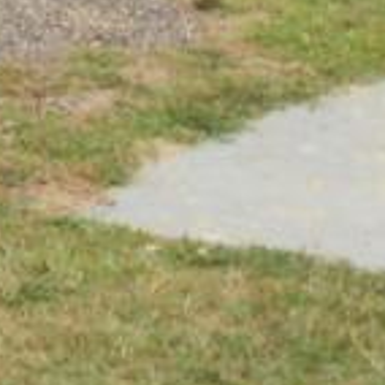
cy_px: -445
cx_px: -344
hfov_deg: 7.4
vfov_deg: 7.3
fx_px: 2894
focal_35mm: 230
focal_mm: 6.3
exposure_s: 1/400
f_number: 5.6
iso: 100
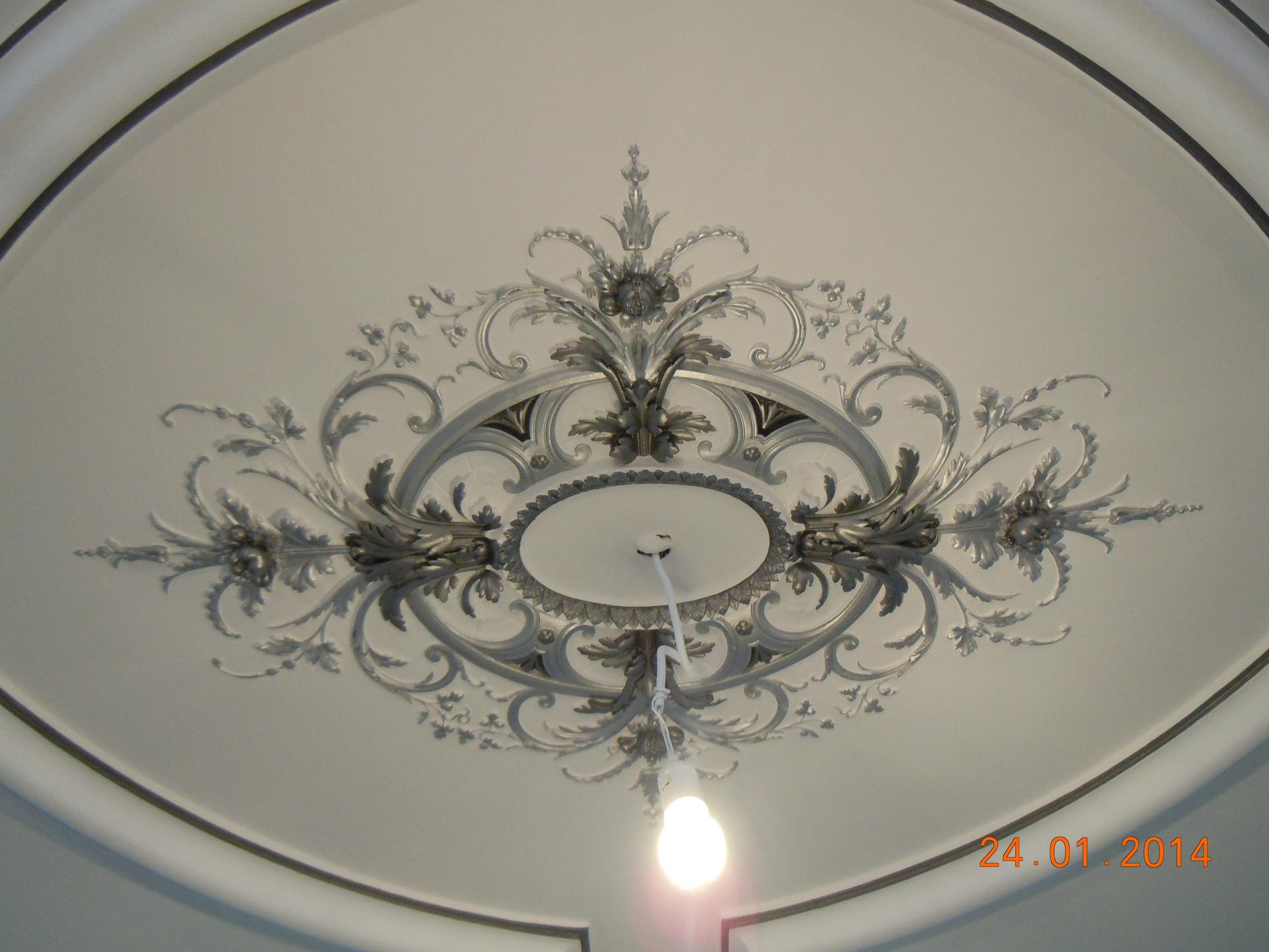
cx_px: 634
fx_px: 1100
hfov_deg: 60.0
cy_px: 476
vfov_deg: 46.8
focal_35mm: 30
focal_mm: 5.4
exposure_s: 1/50
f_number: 3.5
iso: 400
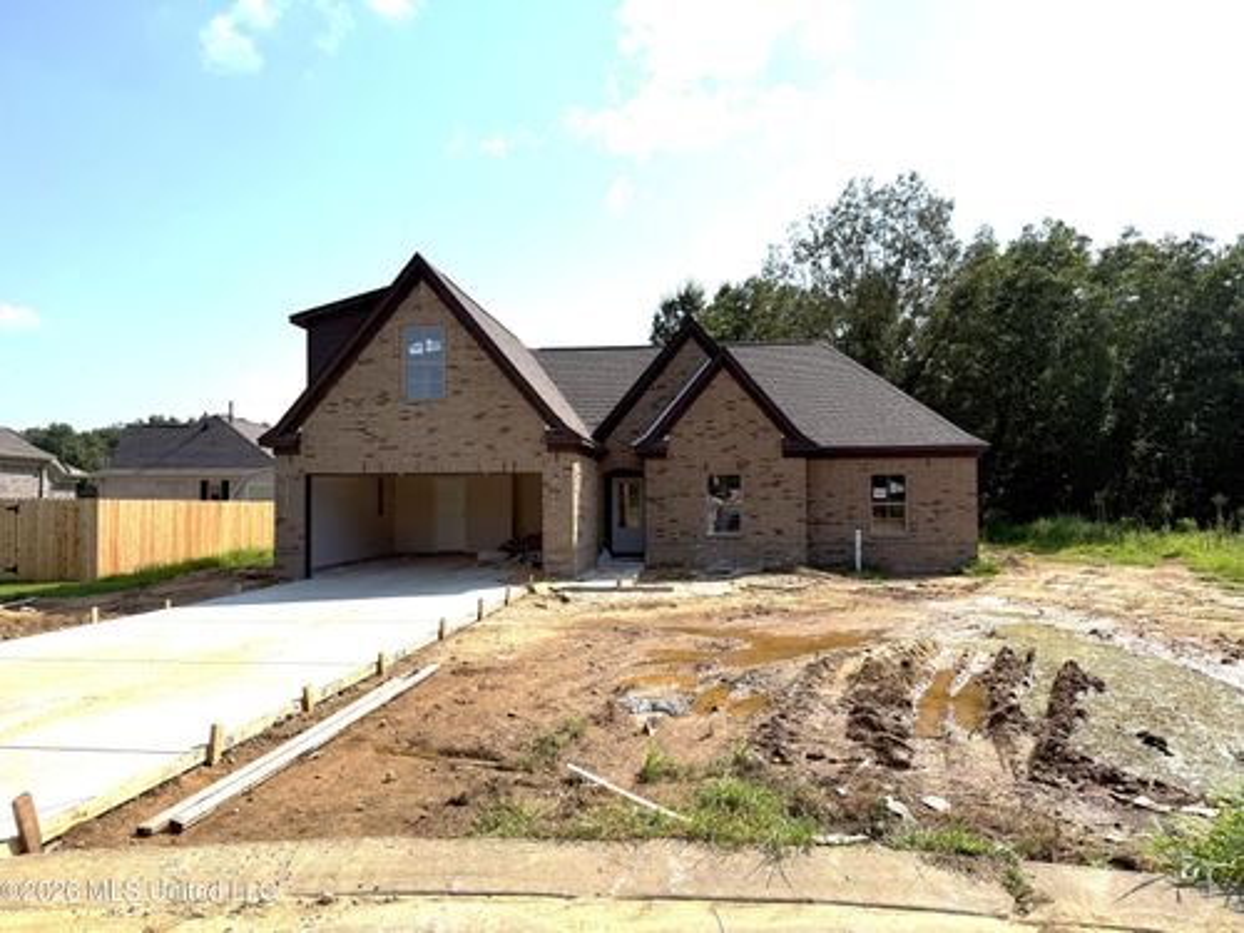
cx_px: 622
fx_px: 862
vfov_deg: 56.8
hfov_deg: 71.6
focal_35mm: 24
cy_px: 466
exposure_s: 1/8130
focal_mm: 6.76
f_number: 1.78
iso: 80
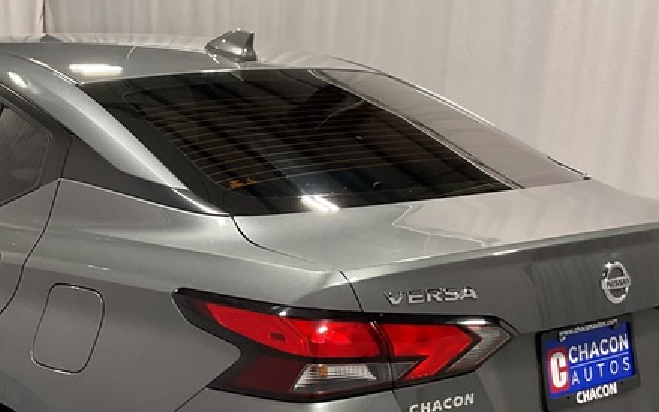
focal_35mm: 67
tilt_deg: -14.0
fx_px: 1203
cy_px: 384
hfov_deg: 30.1
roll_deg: -1.1
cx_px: 162
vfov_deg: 19.0
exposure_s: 1/60
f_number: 1.8
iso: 80
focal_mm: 3
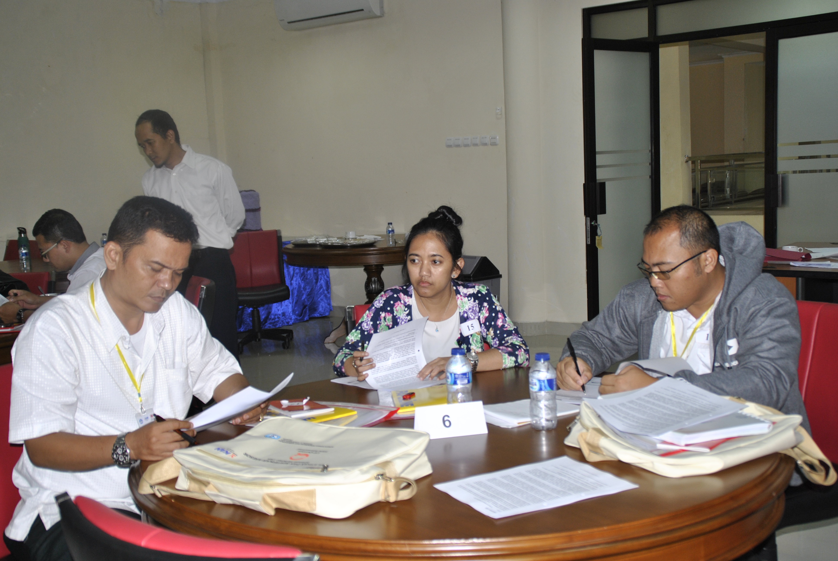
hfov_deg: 46.3
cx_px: 419
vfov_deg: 32.0
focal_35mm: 42
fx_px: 979
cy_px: 280
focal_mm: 28
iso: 200
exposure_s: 1/60
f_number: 4
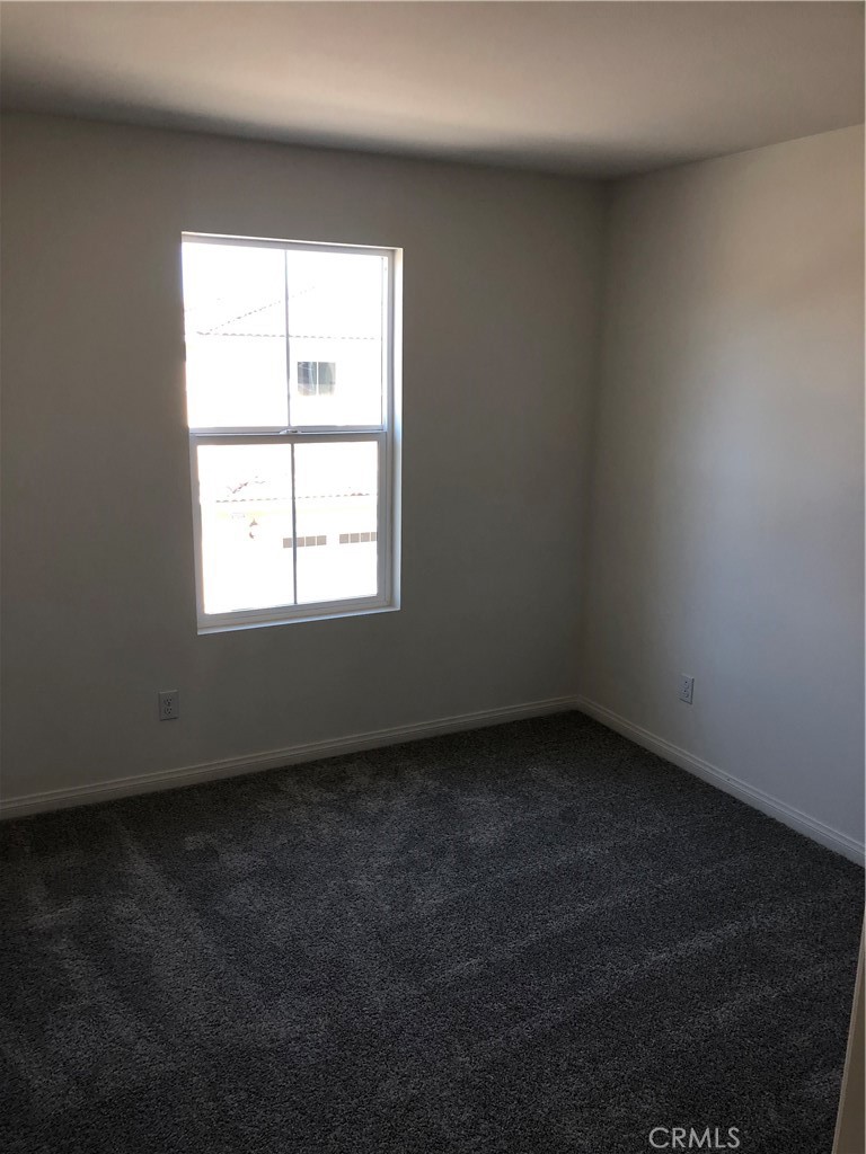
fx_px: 934
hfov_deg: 49.7
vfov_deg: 63.4
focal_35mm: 28
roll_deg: -0.9
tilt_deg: -10.7
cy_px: 577
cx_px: 433
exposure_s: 1/40
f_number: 1.8
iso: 25
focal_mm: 3.99
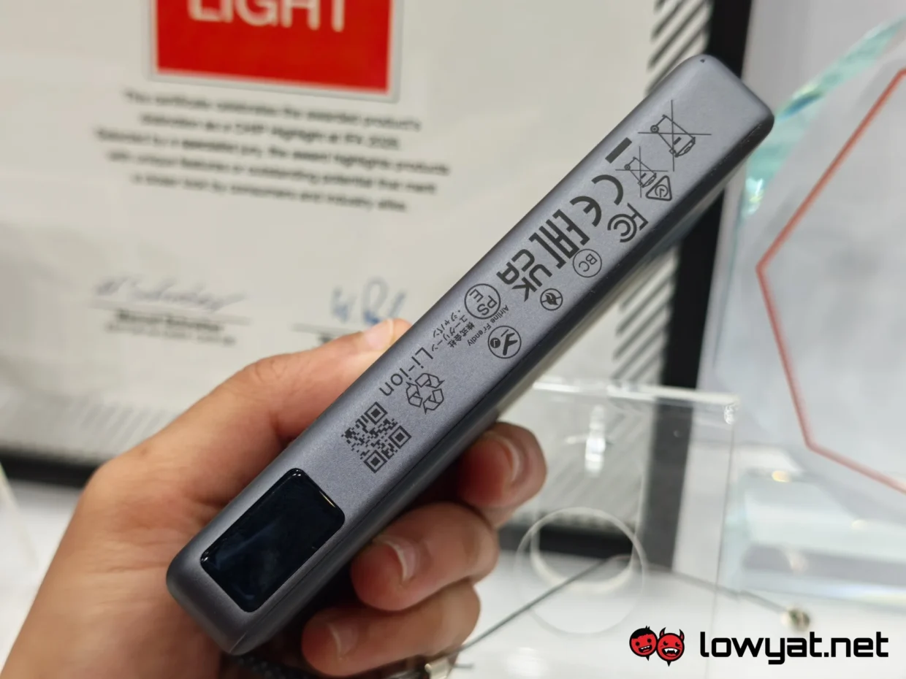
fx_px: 1204
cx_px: 453
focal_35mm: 46
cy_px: 340
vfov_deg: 31.5
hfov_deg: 41.2
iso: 50
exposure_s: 1/240
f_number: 1.6
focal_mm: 5.4
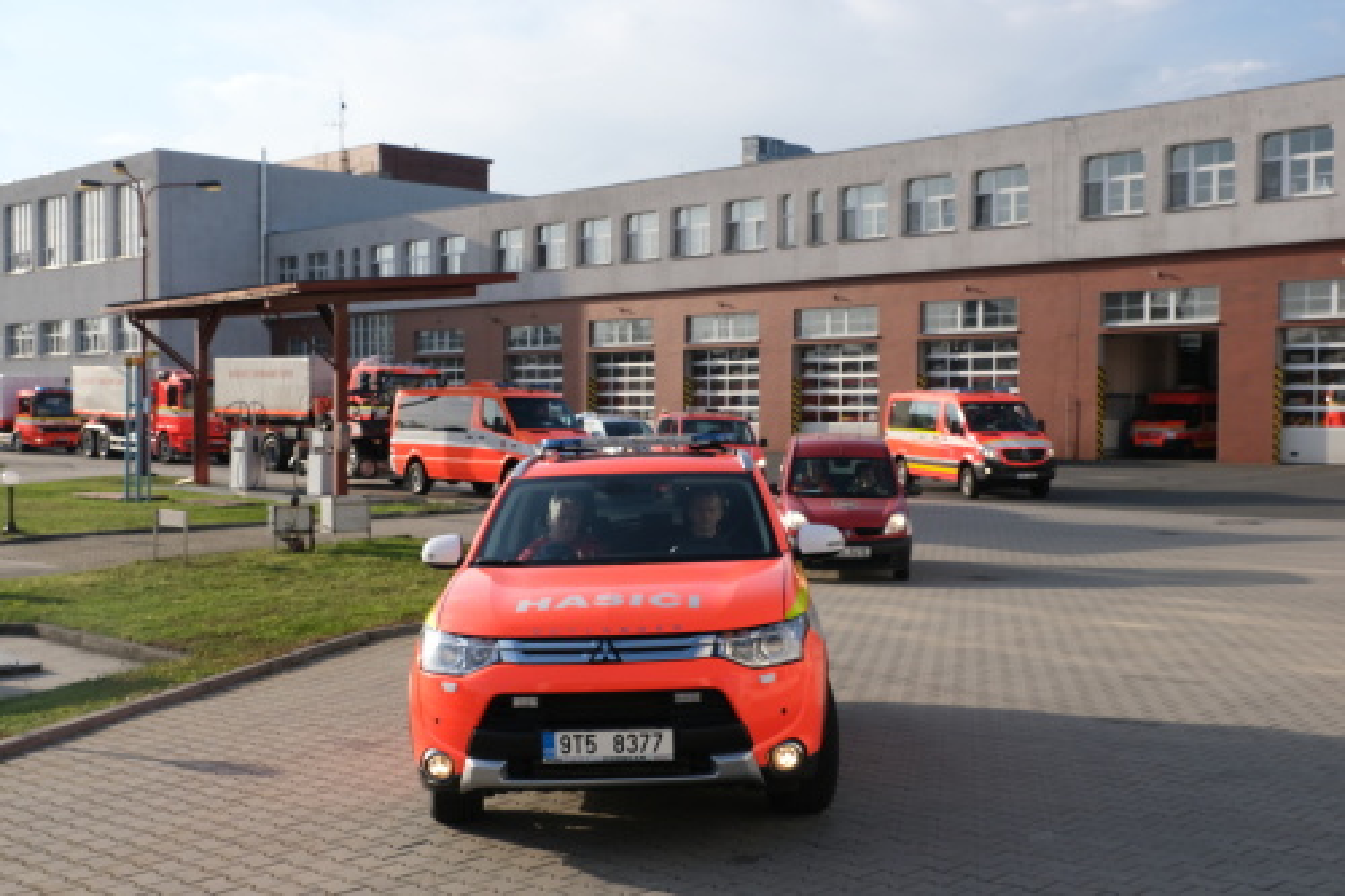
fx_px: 1494
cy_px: 448
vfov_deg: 33.4
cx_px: 672
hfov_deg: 48.5
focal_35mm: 40
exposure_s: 1/640
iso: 800
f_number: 9
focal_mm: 26.6
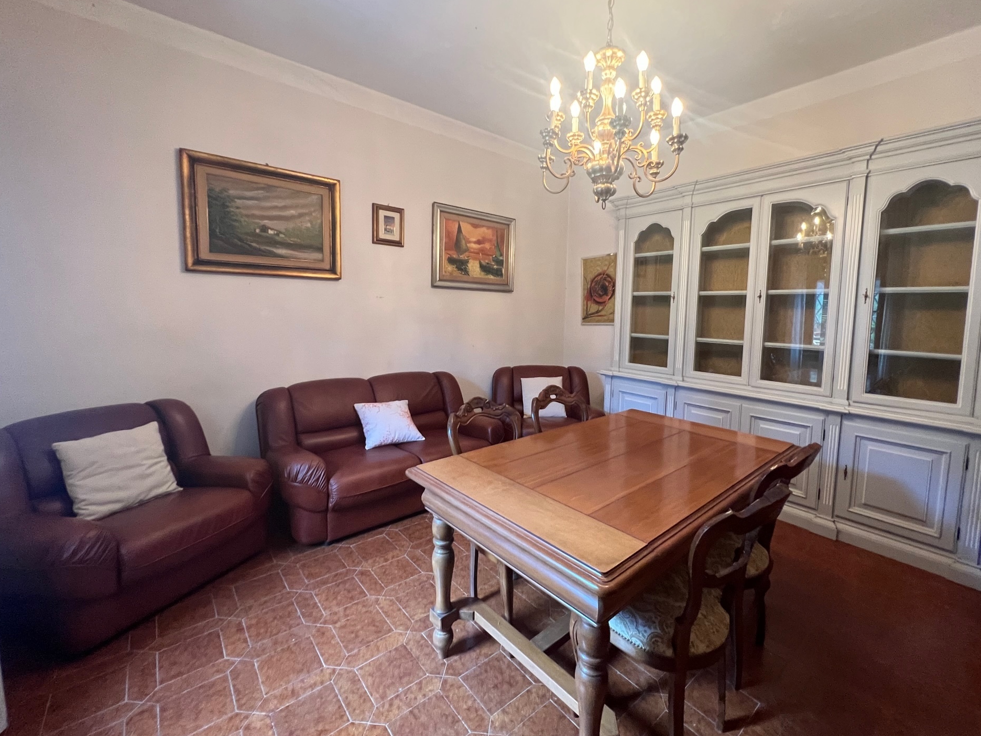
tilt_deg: -5.8
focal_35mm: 14
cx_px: 521
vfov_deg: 85.6
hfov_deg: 101.9
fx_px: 397
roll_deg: -1.1
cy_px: 351
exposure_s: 1/50
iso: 500
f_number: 1.8
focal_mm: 1.57
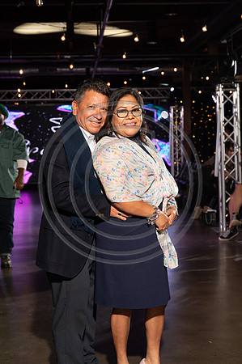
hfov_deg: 19.4
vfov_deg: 28.9
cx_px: 121
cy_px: 182
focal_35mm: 70
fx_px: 707
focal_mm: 70
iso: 1250
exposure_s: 1/200
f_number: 6.3
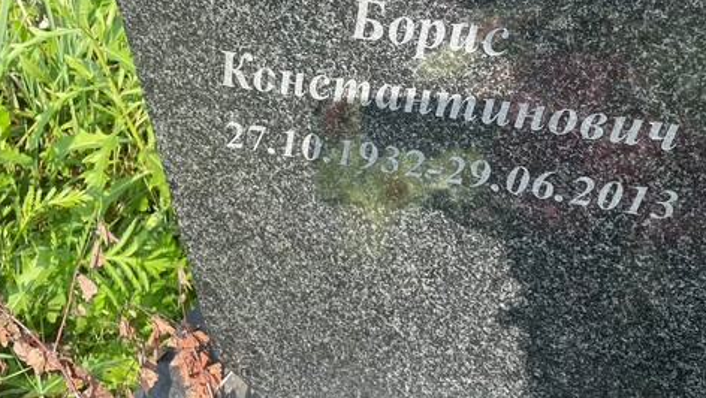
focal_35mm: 48
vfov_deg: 24.4
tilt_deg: -35.4
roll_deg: +6.3
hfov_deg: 42.7
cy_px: 58
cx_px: 422
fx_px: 899
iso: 32
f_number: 1.6
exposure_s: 1/1024
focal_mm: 4.2
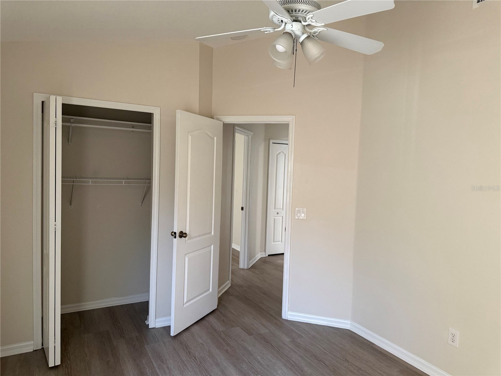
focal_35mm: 24
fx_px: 347
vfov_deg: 56.8
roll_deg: -2.2
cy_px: 188
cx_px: 250
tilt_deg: -3.1
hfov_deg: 71.6
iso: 400
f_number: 1.78
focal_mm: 6.76
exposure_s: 1/60
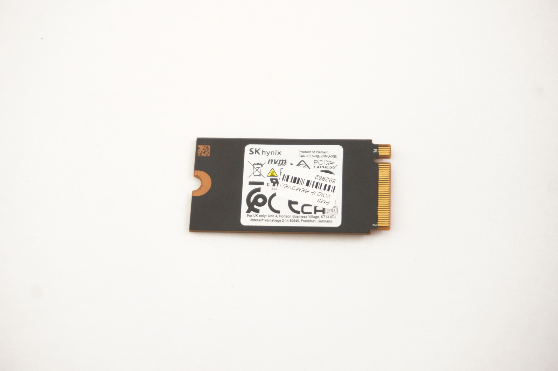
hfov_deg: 28.7
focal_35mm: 70
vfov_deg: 19.3
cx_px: 279
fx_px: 1092
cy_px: 186
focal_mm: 47
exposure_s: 1/13
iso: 500
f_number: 5.6
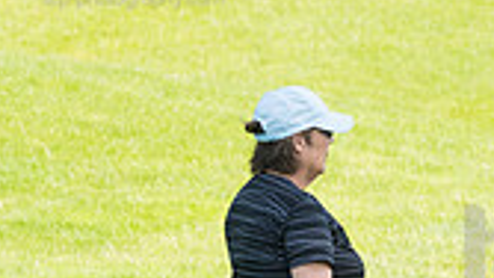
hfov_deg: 2.1
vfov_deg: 1.2
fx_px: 13599
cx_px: 553
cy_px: 311
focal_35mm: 1038
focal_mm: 190
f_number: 5.6
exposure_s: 1/1600
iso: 800
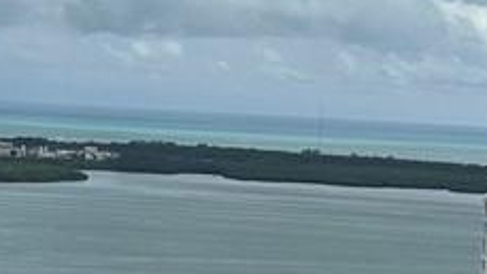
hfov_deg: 11.7
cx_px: 145
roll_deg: -3.3
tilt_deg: +0.7
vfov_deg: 6.6
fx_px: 2364
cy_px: 45
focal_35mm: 183
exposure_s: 1/10753
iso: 80
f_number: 1.78
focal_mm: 6.86
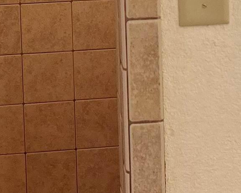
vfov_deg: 11.1
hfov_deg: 14.2
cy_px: -69
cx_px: 174
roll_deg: +1.8
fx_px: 963
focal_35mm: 135
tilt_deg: -6.3
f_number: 1.5
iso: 100
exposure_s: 1/60
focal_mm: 5.7
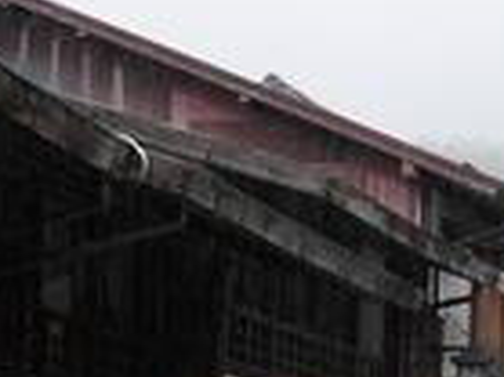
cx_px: 544
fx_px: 2895
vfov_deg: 7.5
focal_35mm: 199
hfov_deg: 9.9
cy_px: 194
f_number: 5
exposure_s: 1/125
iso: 200
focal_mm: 23
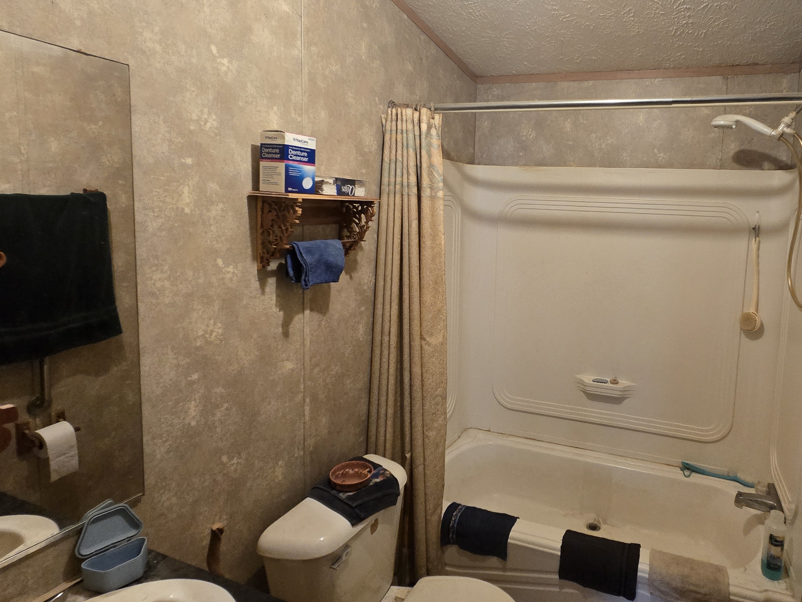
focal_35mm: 19
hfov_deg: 82.0
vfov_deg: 68.4
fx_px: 440
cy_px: 260
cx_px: 530
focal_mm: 2.2
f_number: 2.2
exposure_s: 1/60
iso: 500
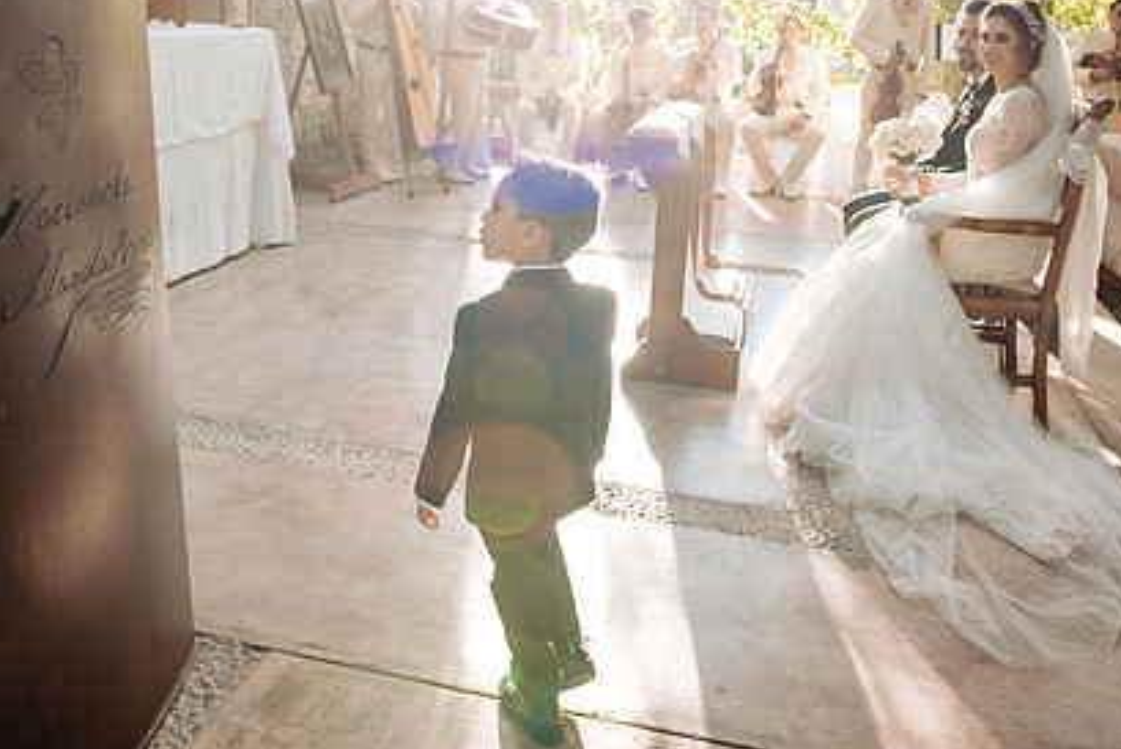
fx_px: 1059
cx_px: 529
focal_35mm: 34
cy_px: 251
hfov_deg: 55.7
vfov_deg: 38.5
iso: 1000
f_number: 5
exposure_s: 1/200
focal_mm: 24
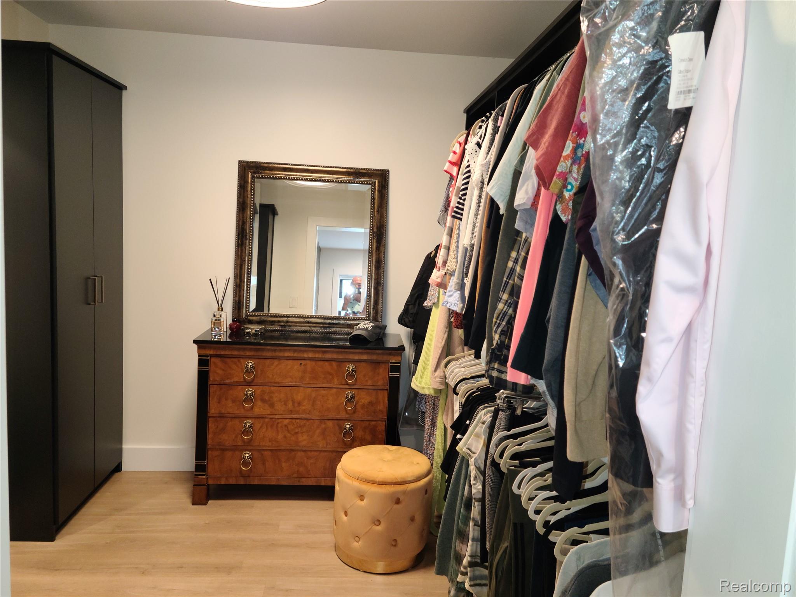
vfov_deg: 49.7
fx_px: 644
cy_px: 298
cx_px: 398
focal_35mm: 28
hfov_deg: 63.4
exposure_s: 1/30
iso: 160
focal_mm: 5.9
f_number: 2
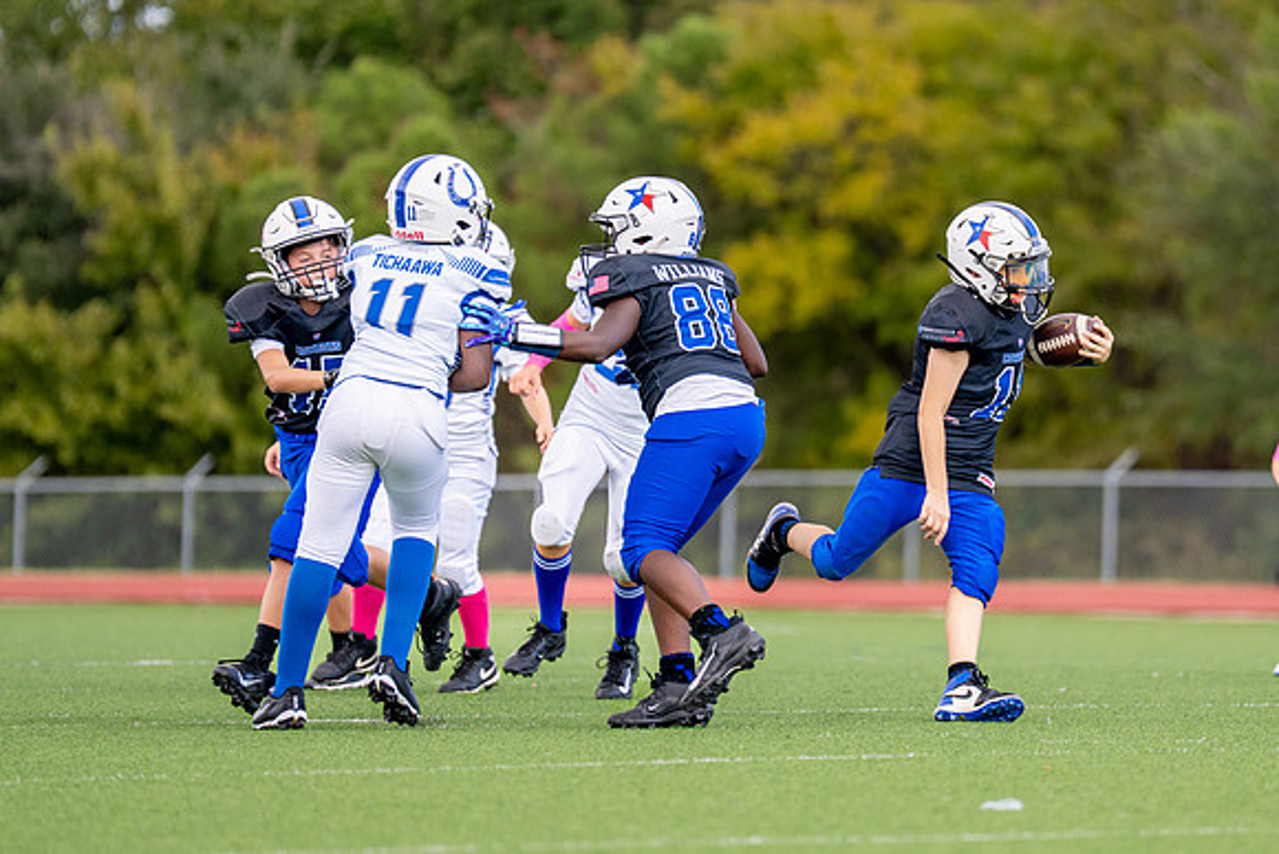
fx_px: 11741
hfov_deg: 6.2
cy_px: 340
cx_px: 827
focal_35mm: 330
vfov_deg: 4.2
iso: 400
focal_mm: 200
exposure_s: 1/3200
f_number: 2.8
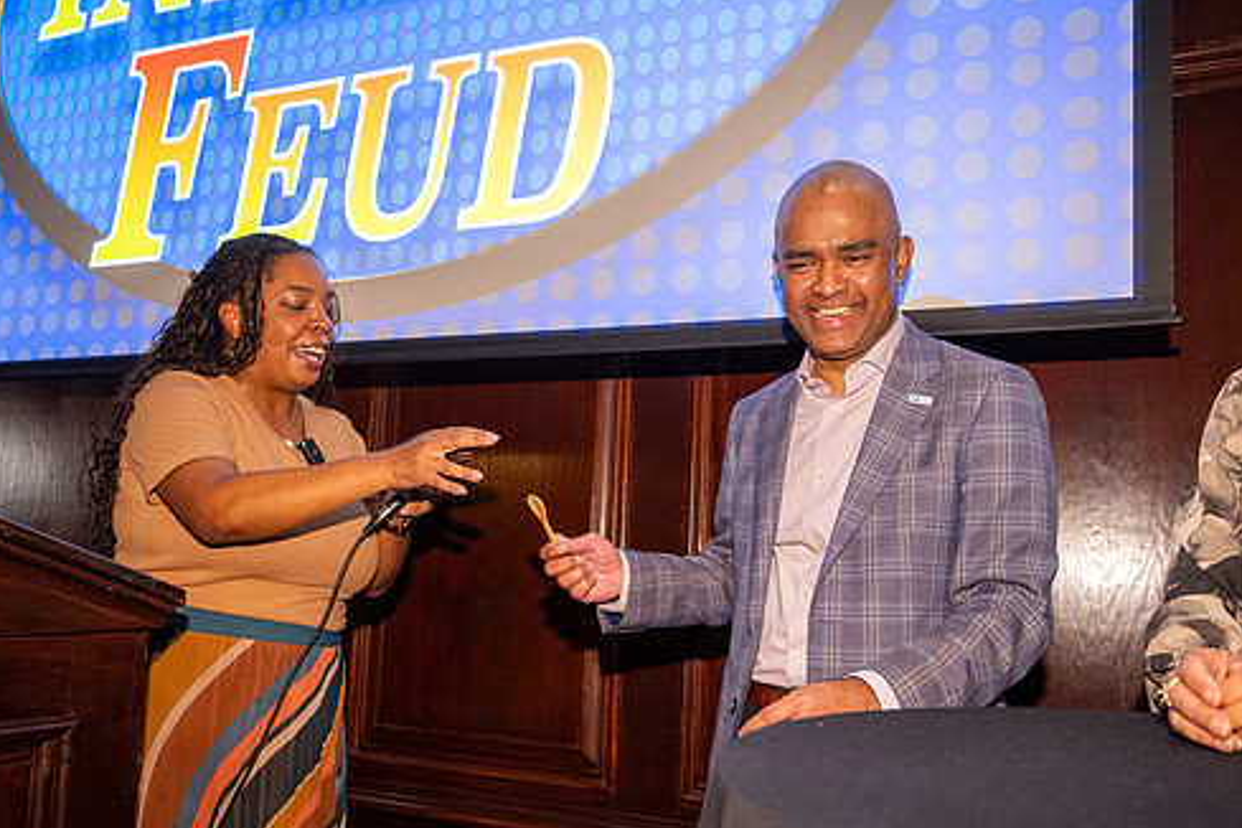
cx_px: 638
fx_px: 1069
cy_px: 477
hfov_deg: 60.3
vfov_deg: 42.2
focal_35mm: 31
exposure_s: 1/80
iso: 2500
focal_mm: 24
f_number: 4
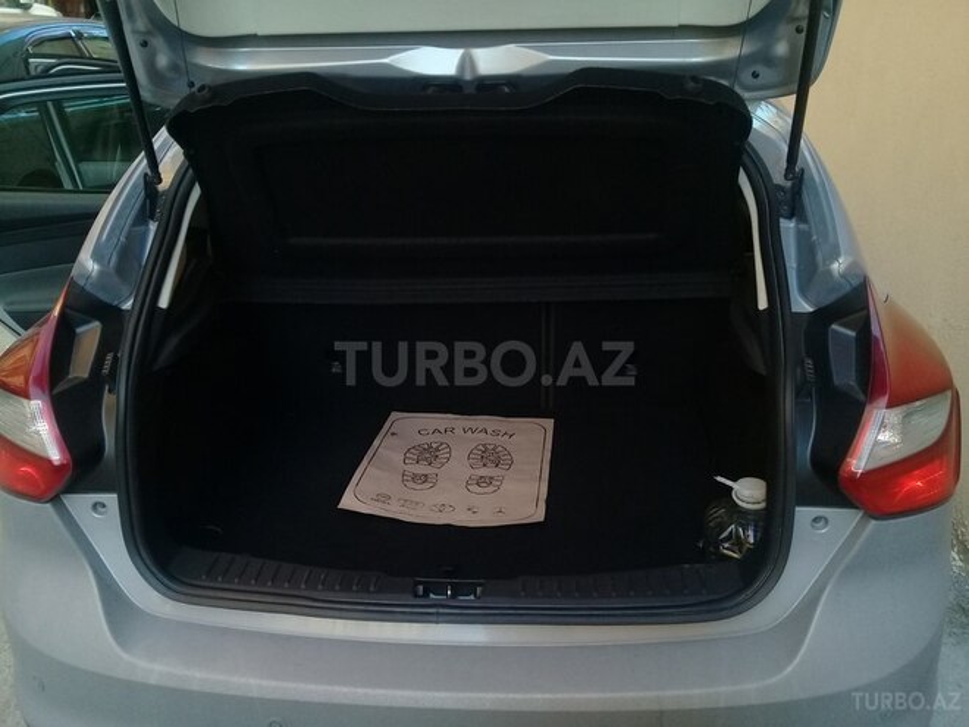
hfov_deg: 58.4
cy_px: 364
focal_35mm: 31
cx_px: 484
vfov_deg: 45.4
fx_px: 868
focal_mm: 3.3
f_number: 2.2
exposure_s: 1/50
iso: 80
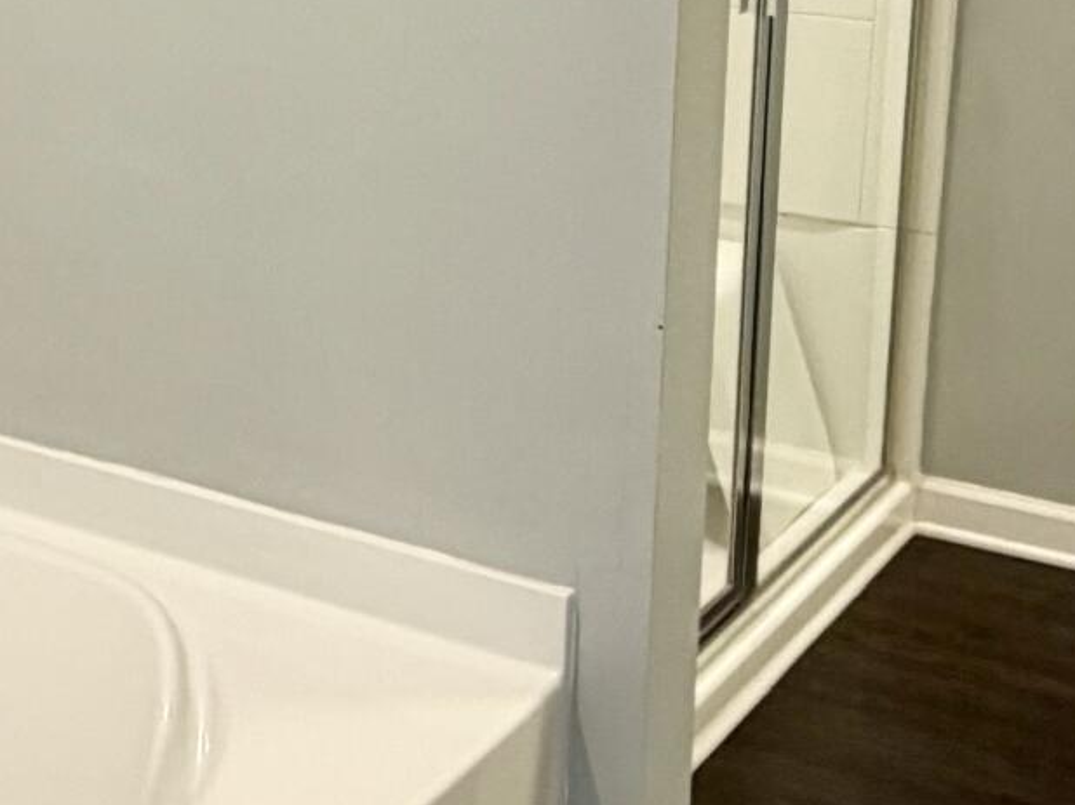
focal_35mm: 68
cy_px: 108
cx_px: 202
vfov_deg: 21.2
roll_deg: +0.6
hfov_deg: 27.9
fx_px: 2111
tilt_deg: -10.0
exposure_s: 1/60
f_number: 2.2
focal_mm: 2.22
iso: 200
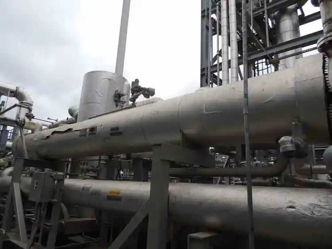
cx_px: 166
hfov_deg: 71.6
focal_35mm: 24
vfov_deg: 56.8
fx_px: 230
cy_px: 124
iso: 100
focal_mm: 4.3
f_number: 3
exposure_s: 1/640
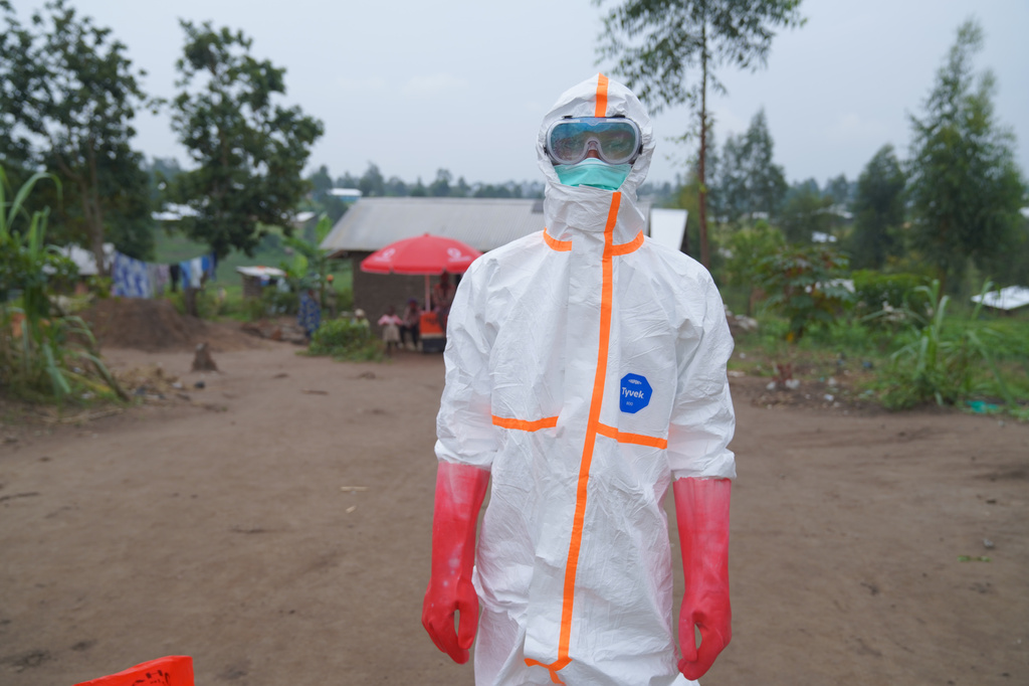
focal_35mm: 30
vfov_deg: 43.6
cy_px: 343
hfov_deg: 61.9
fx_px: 857
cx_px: 514
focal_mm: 30
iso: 250
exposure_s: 1/1000
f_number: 3.5
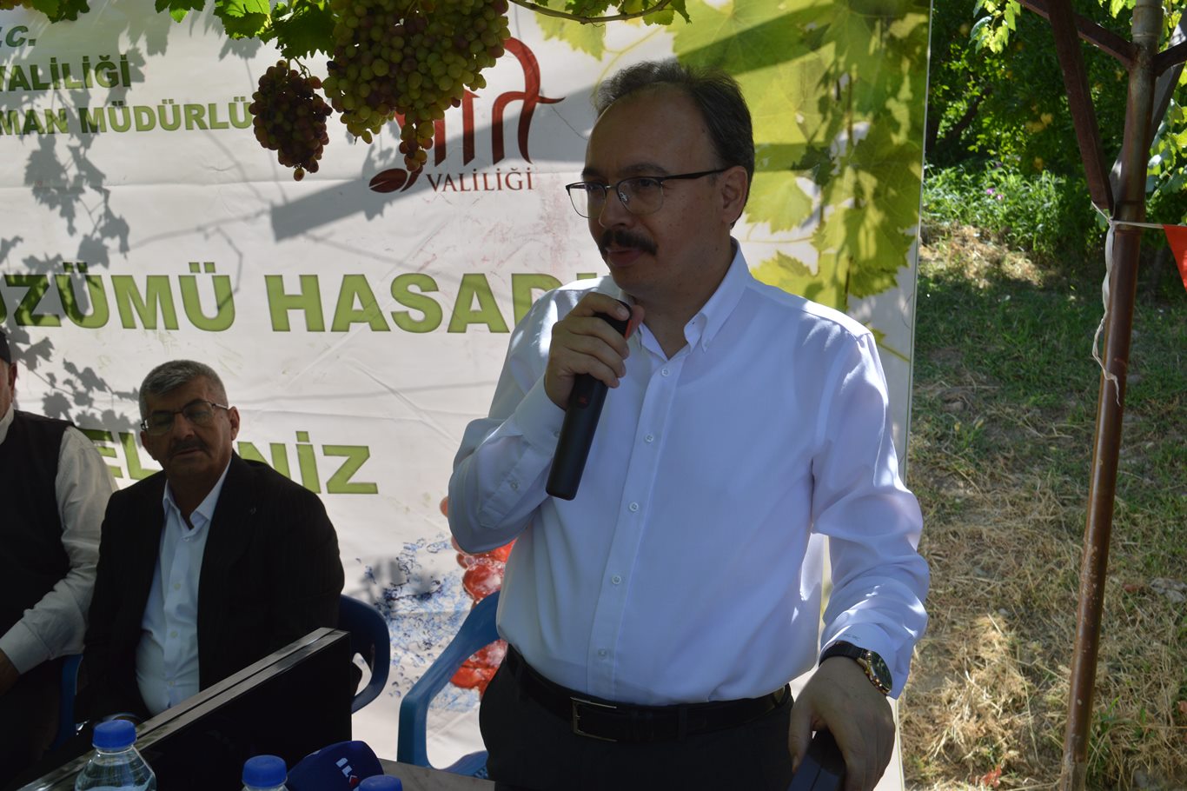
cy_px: 396
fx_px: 1236
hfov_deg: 51.3
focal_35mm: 38
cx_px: 594
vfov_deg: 35.5
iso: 100
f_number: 7.1
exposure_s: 1/200
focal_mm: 25
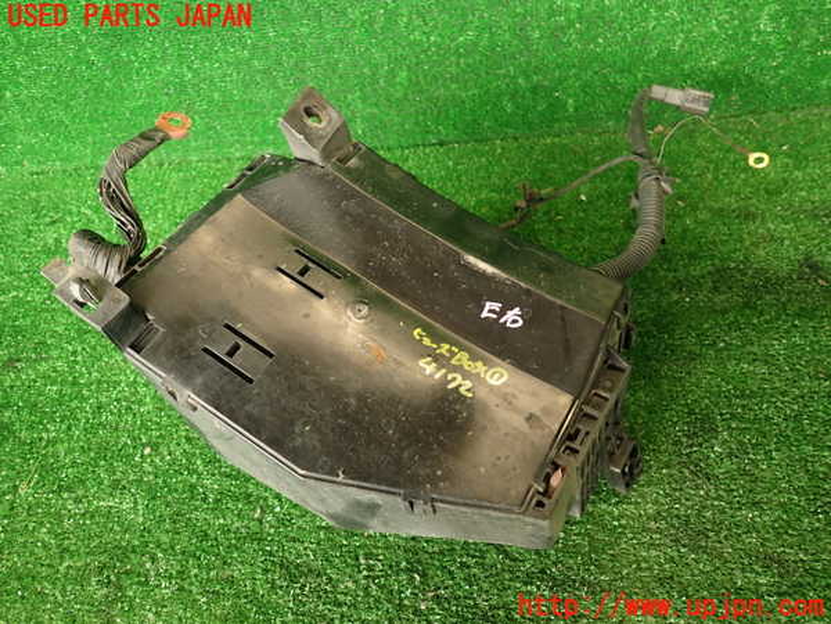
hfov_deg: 69.4
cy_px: 312
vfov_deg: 54.9
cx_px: 416
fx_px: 600
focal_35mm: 25
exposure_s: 1/60
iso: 200
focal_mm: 4.5
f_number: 2
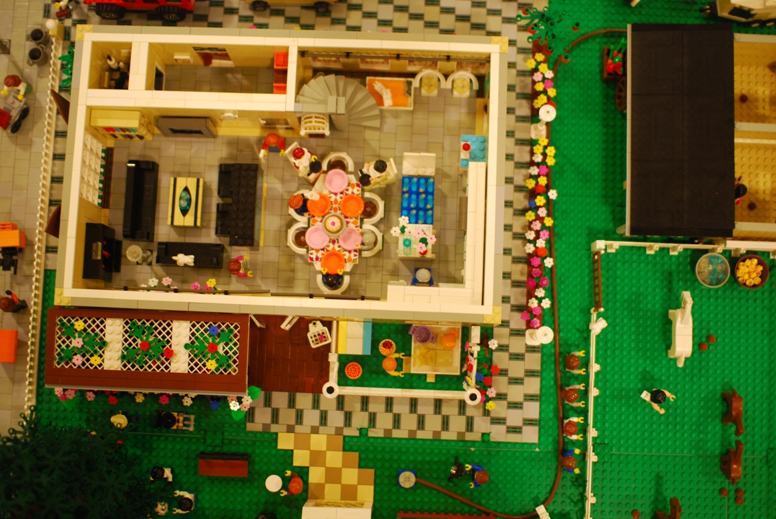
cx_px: 388
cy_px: 260
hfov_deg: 43.6
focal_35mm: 45
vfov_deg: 29.9
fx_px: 971
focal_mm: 30
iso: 220
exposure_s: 1/60
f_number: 1.4
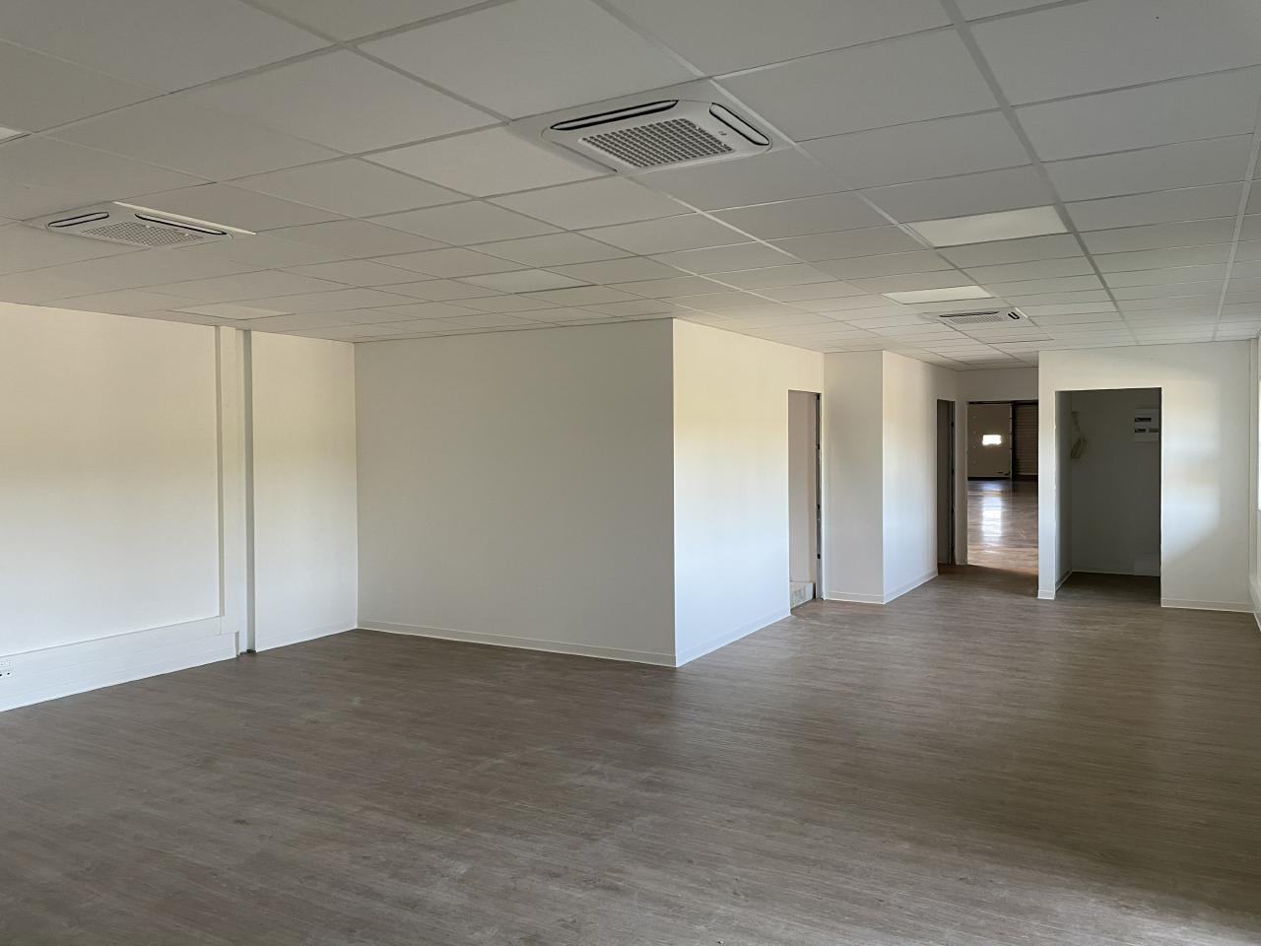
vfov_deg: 53.1
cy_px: 473
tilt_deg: -0.7
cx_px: 630
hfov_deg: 67.3
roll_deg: +1.0
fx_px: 947
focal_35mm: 26
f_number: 1.6
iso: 125
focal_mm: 4.2
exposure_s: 1/78
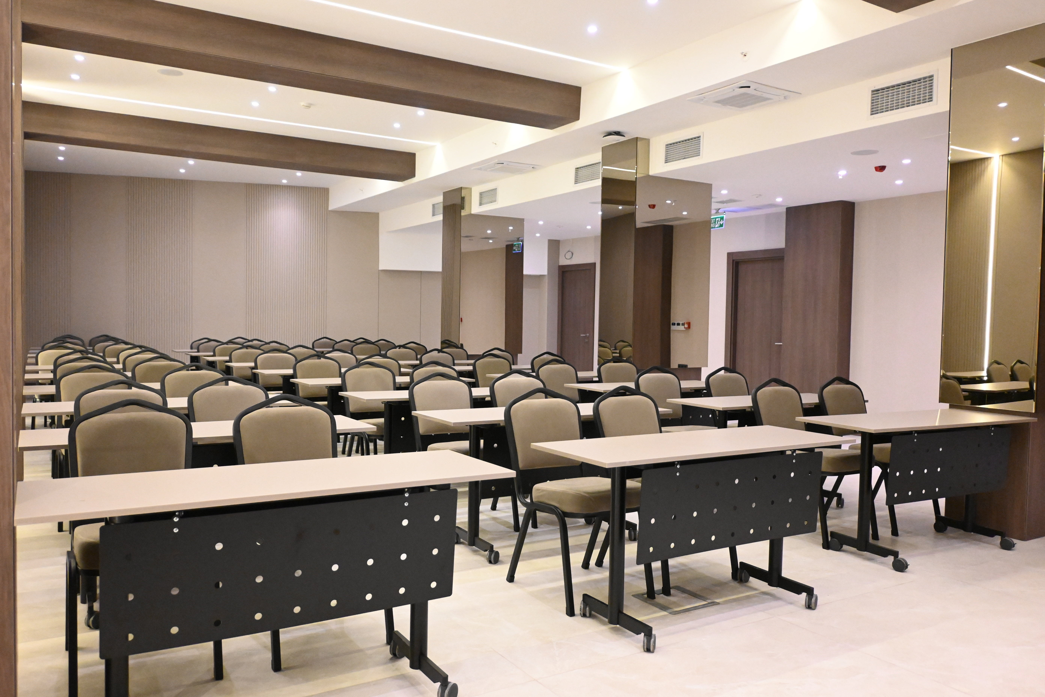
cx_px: 522
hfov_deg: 64.6
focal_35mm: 28
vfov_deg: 45.7
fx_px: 827
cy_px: 348
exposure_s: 1/125
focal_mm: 19
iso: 5000
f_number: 3.8
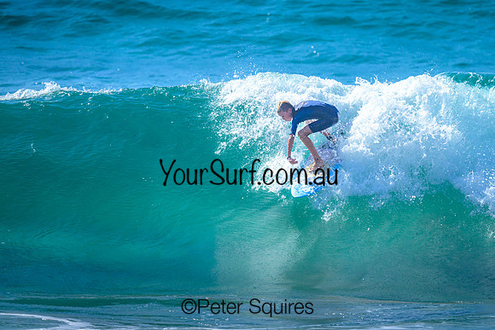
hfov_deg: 1.9
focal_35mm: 1099
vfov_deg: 1.3
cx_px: 296
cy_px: 126
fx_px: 15114
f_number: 6.3
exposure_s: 1/3200
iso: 400
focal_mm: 800
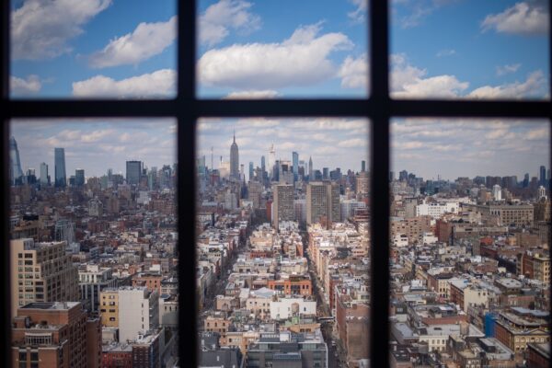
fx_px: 537
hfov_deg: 54.4
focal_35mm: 35
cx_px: 276
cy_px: 184
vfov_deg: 37.9
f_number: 1.8
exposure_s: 1/6400
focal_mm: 35
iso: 100
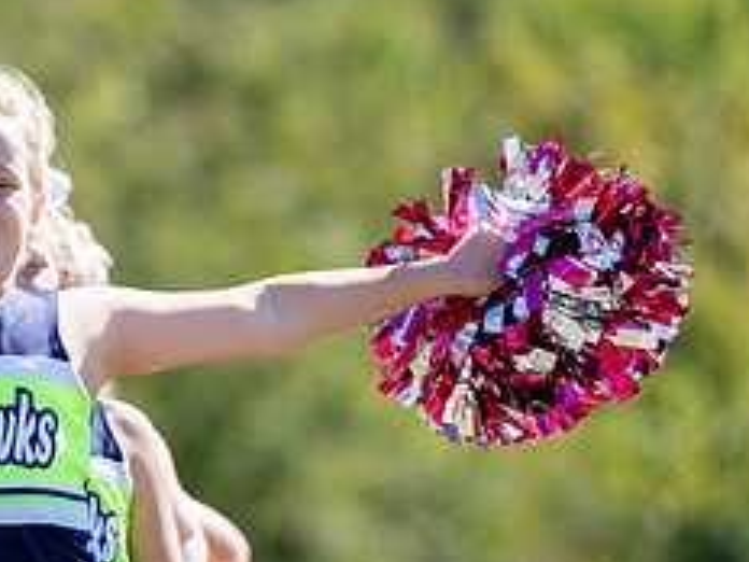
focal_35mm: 539
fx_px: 11663
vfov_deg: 2.8
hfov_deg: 3.7
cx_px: 7
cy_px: 369
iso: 200
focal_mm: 185
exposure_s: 1/2000
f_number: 2.8
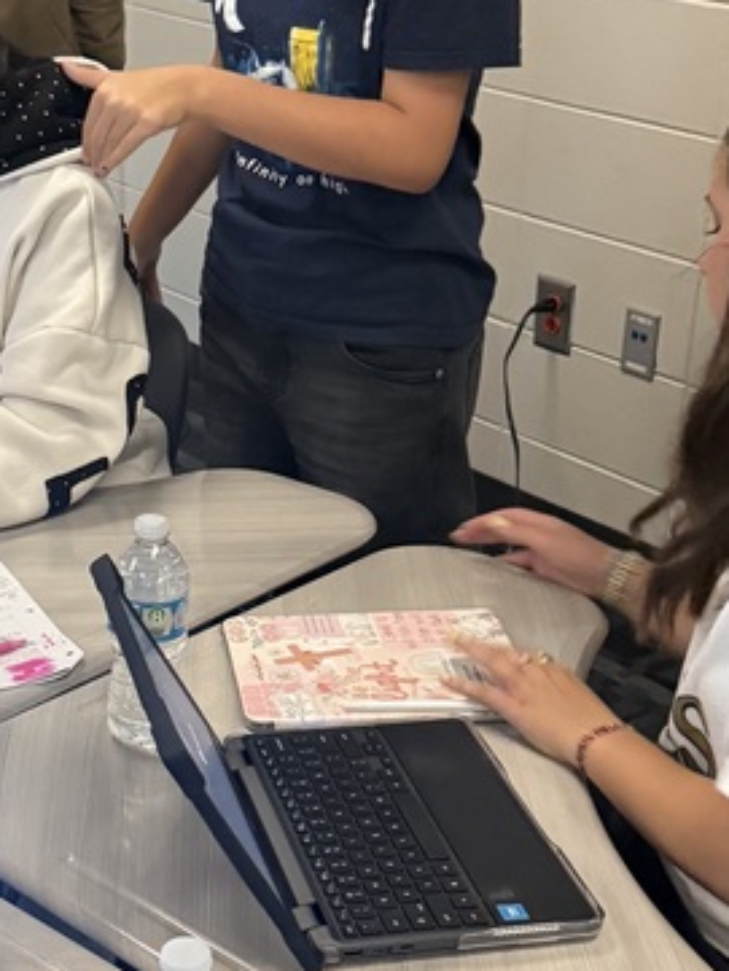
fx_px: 1908
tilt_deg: -25.8
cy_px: 546
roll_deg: +0.2
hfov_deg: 21.3
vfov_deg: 28.5
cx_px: 113
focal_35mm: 68
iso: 1000
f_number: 1.78
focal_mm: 6.76
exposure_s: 1/38
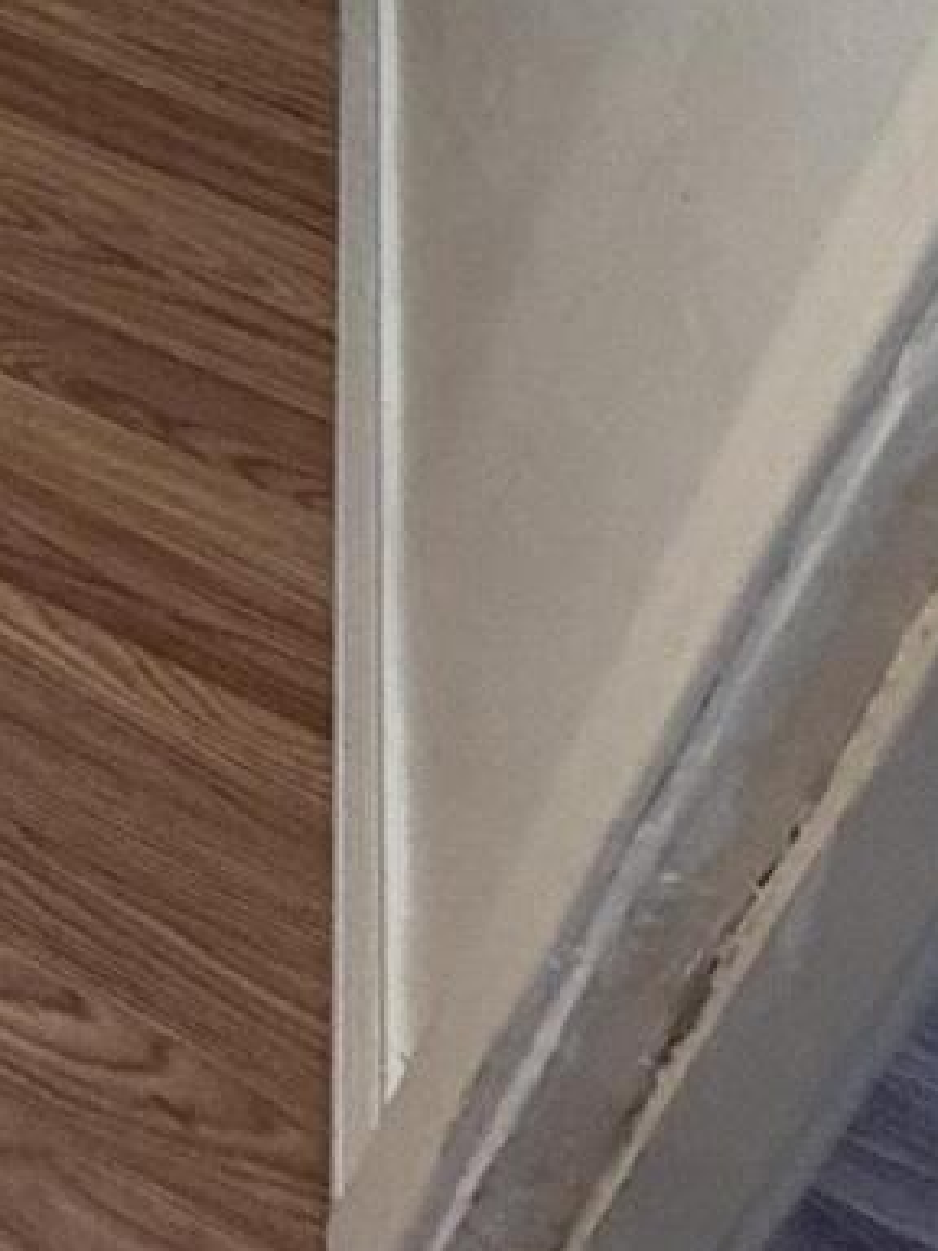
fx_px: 2637
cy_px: -1293
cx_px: -1374
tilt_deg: -24.6
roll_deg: +1.3
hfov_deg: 13.7
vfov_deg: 17.8
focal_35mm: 73
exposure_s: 1/120
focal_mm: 2.22
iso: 100
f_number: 2.2
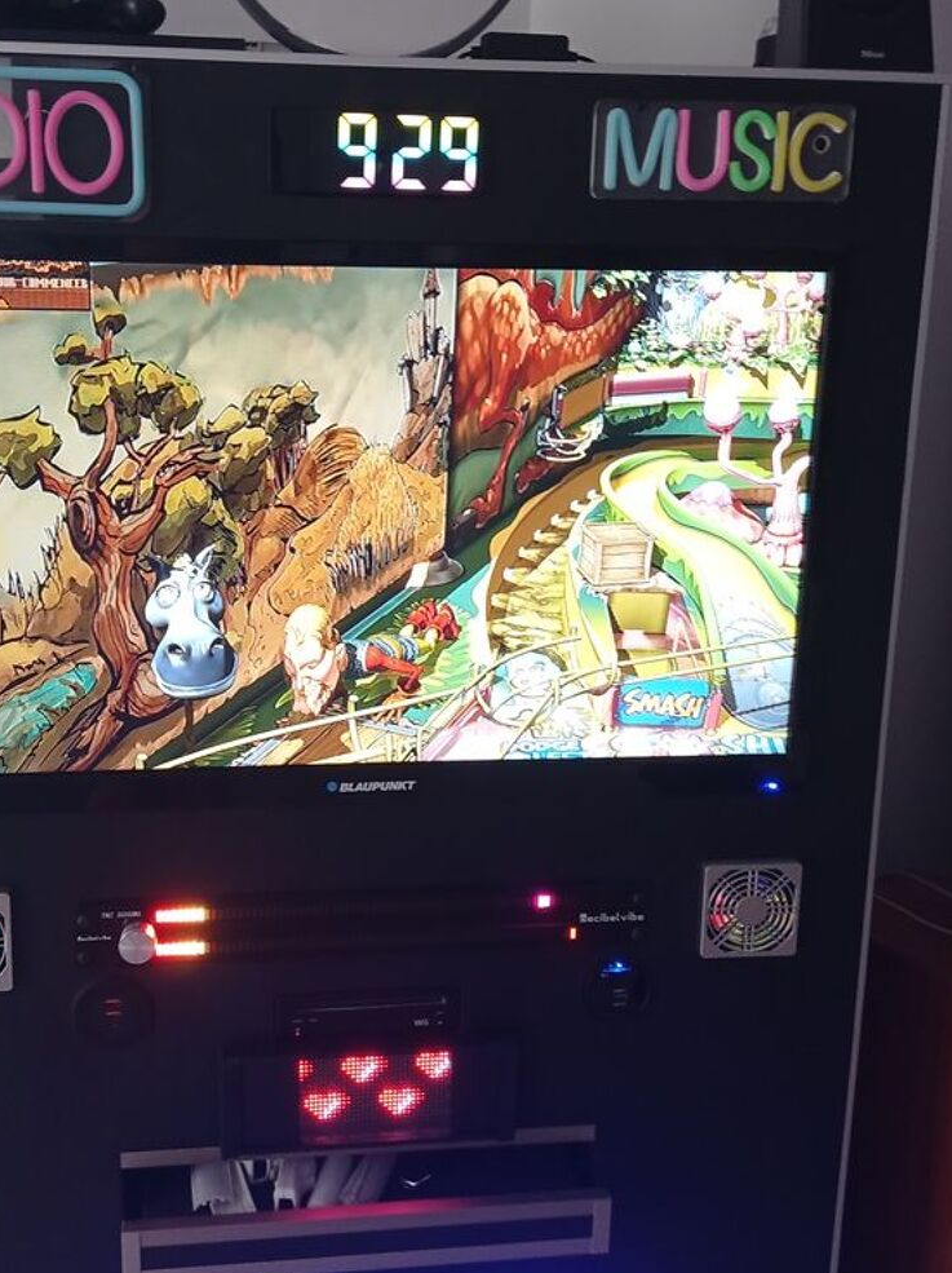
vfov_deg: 48.9
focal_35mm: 38
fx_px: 1396
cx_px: 372
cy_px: 564
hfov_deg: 37.5
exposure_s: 1/33.3
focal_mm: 4.74
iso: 375
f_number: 1.79
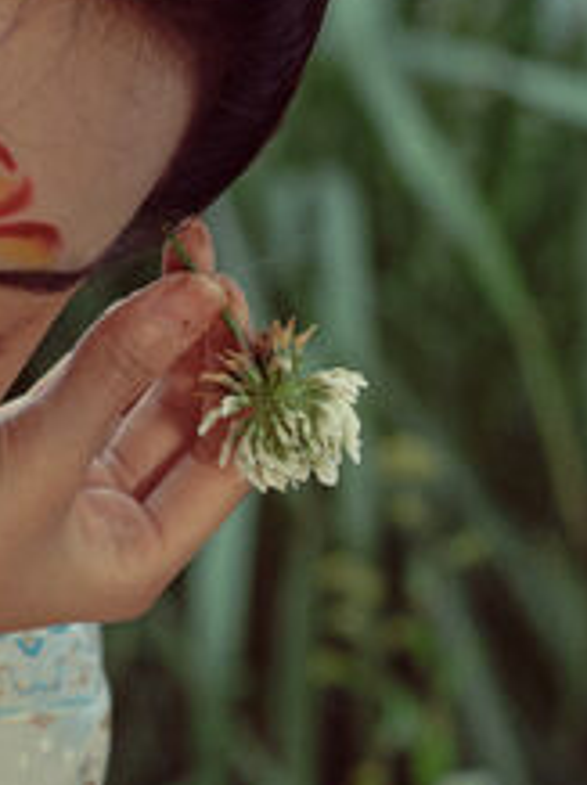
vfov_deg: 6.7
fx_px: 6660
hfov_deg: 5.0
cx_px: 133
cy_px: 1069
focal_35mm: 294
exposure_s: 1/400
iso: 400
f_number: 3.5
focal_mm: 50
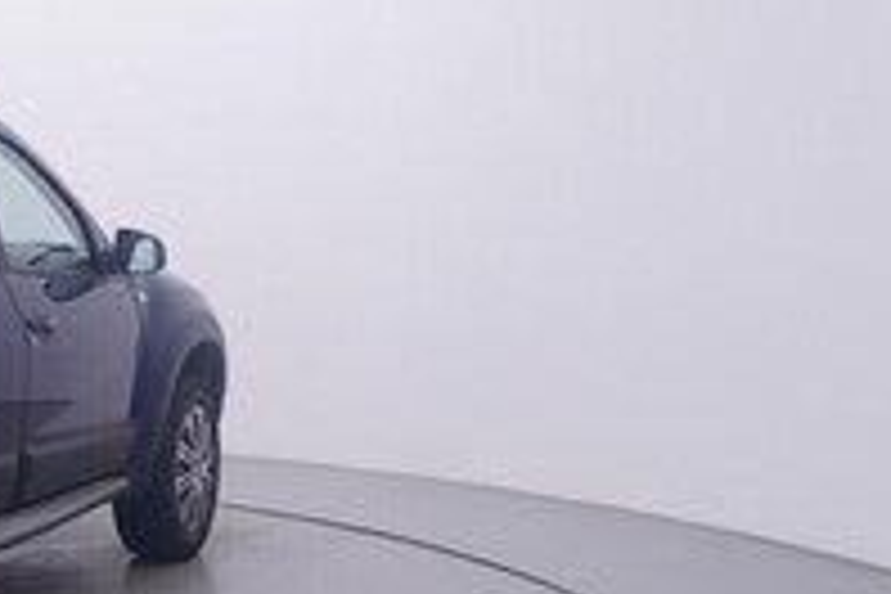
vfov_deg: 21.8
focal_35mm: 62
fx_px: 1544
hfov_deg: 27.9
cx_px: -200
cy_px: 308
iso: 200
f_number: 5
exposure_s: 1/80
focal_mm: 15
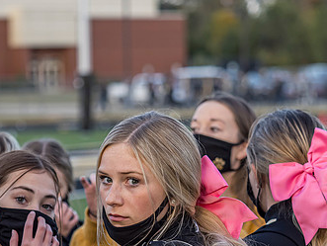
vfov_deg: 6.1
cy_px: 199
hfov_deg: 8.1
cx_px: 139
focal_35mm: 245
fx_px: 2317
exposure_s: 1/640
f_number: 2.8
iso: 500
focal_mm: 70
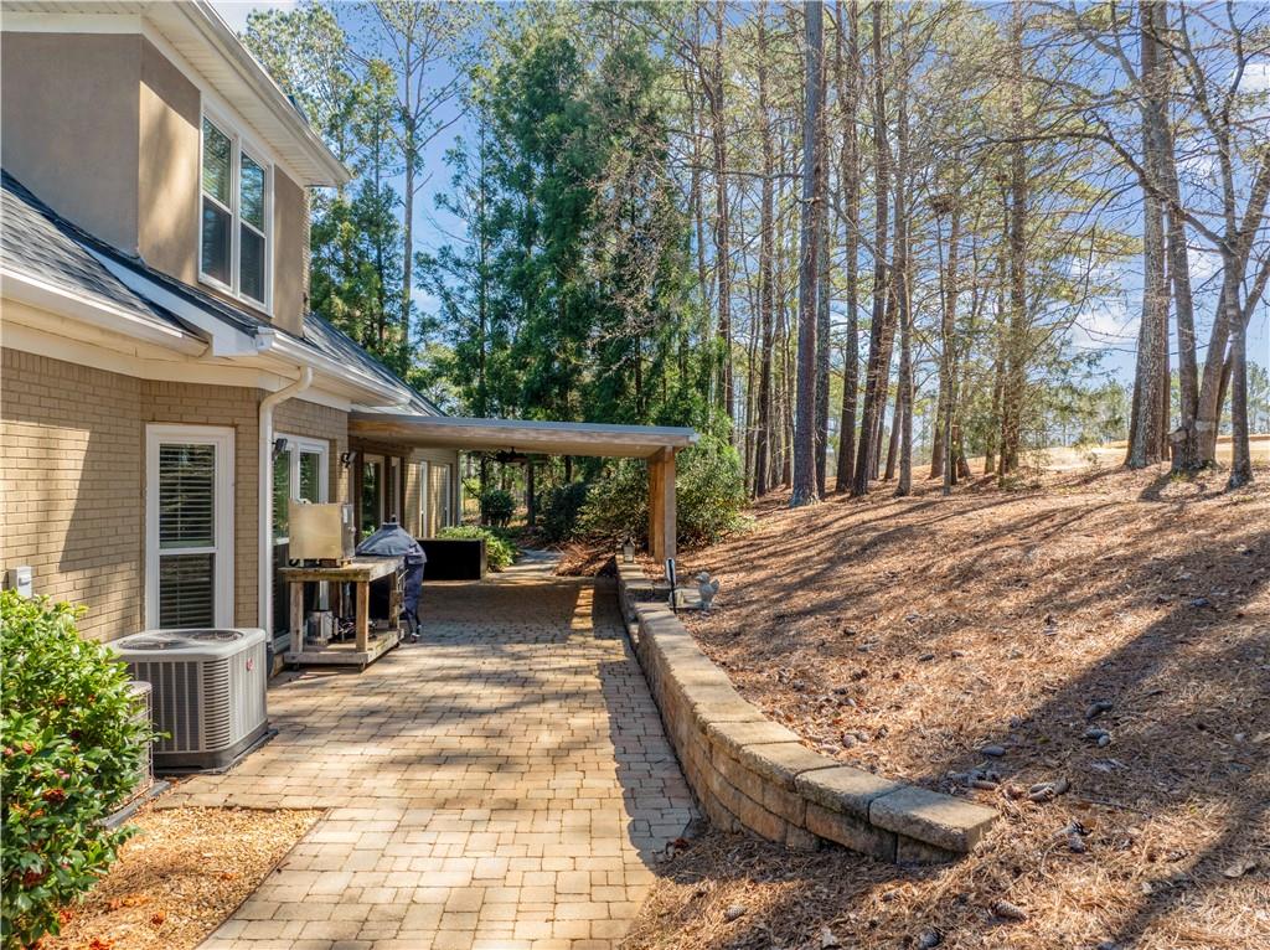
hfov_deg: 71.6
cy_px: 475
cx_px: 635
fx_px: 880
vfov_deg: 56.7
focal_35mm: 24
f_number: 2.8
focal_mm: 12.29
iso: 140
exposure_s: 1/1000
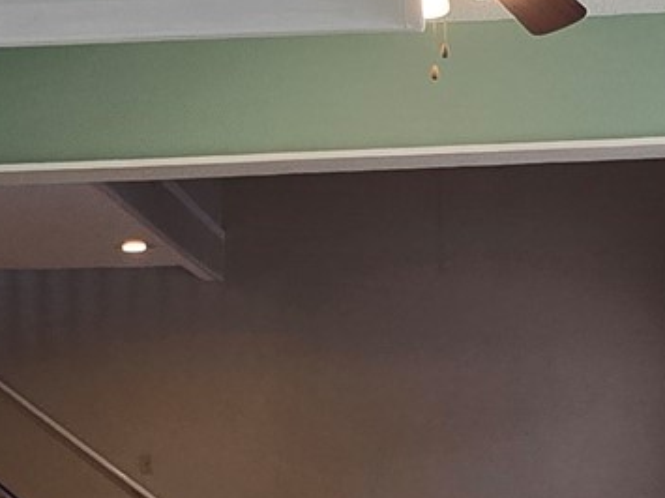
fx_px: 1440
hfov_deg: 26.0
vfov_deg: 18.8
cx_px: 303
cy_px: 552
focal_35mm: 75
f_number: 2.2
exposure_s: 1/60
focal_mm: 2.2
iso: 64
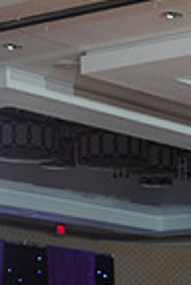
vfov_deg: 11.6
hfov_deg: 8.0
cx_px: 375
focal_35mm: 166
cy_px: 492
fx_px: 1315
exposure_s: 1/200
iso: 800
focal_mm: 41
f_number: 4.5
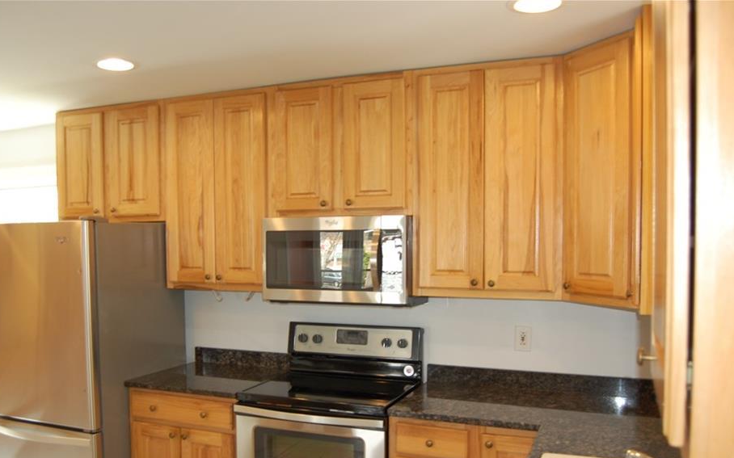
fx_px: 620
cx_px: 338
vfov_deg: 40.4
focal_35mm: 31
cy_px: 274
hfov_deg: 61.2
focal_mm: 18
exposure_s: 1/60
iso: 400
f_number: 3.5
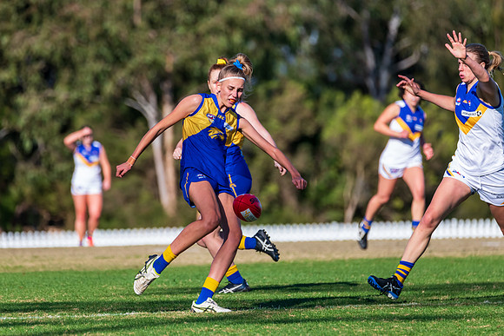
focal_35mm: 527
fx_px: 7375
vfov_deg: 2.6
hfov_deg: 3.9
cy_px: 159
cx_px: 239
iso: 800
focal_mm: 500
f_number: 8
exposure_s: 1/2000
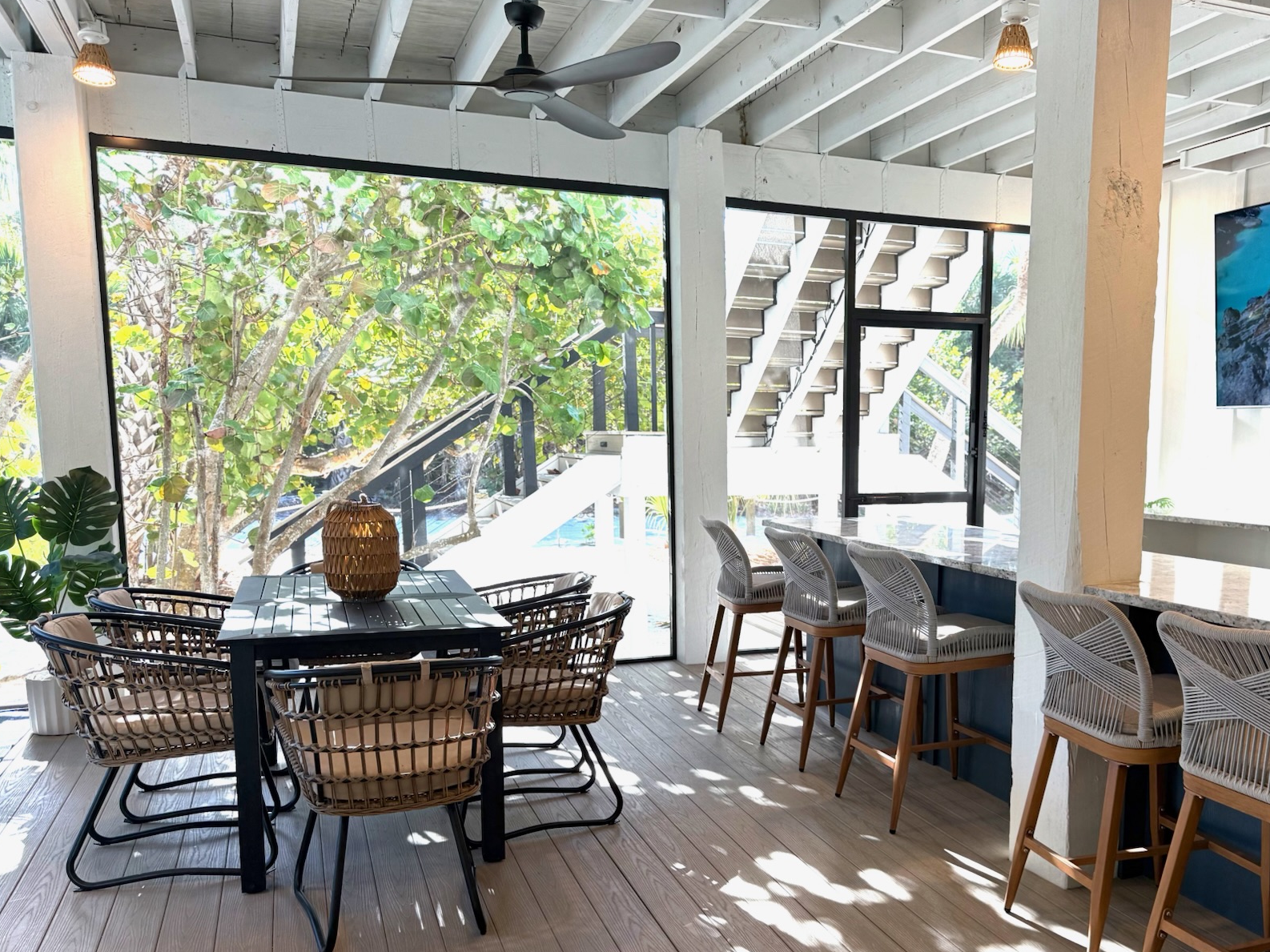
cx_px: 797
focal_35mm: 31
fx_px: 1137
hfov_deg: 57.6
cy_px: 597
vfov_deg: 45.0
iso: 100
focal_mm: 6.76
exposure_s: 1/305
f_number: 1.78
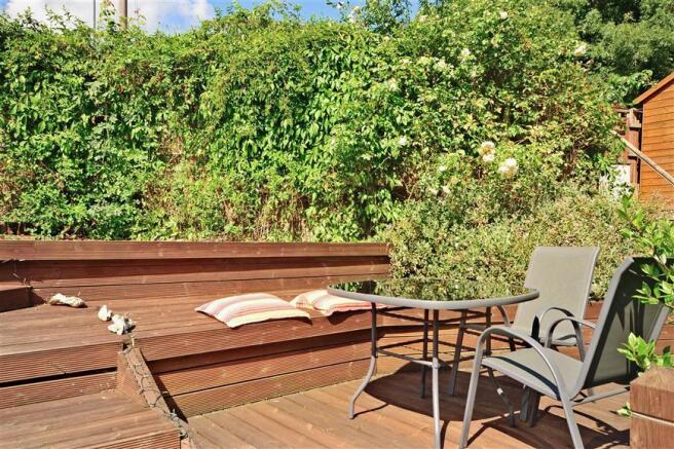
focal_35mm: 30
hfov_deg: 61.9
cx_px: 337
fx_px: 561
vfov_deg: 43.6
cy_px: 224
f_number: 8
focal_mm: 20
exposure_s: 1/125
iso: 200
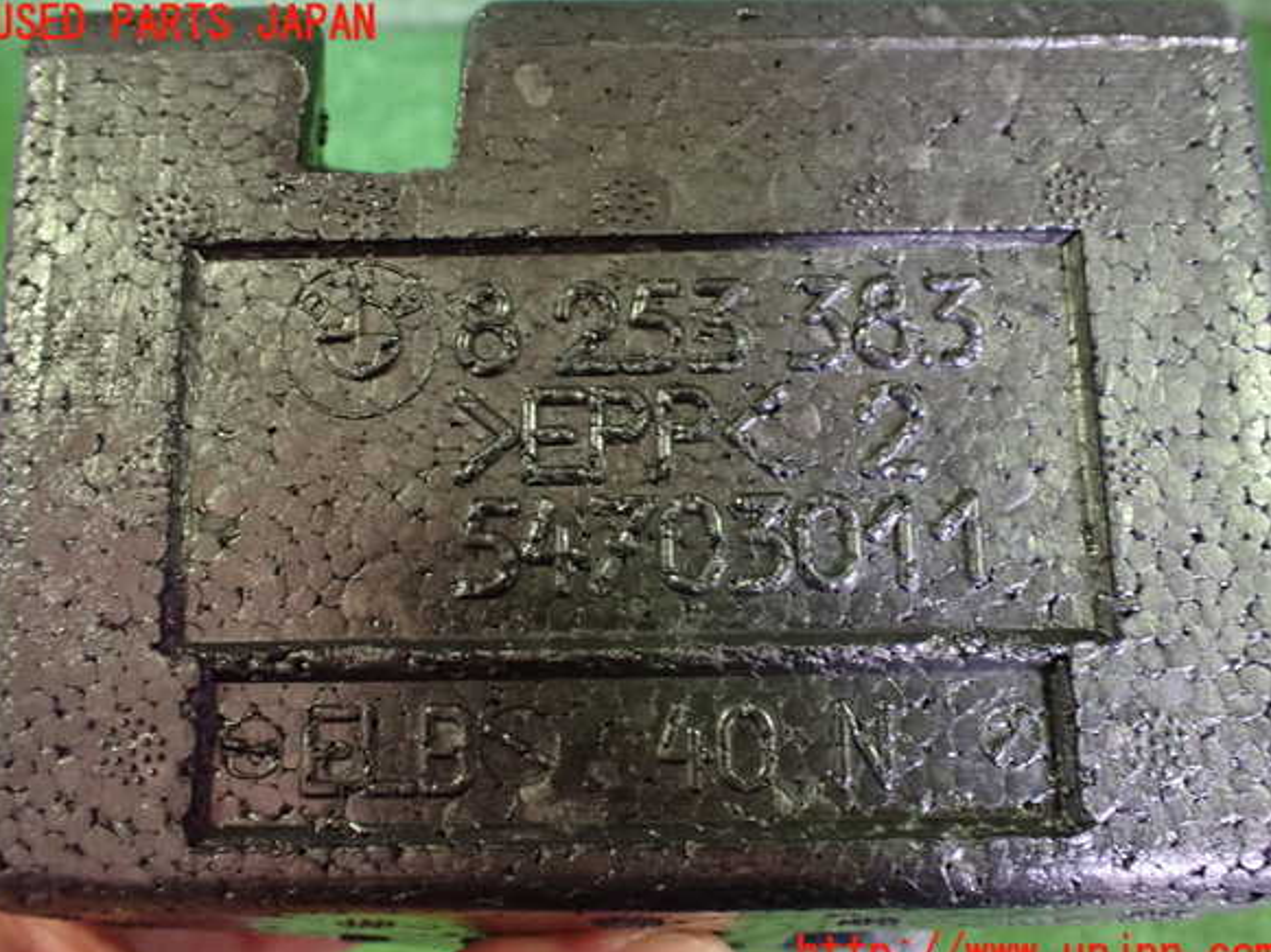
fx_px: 1138
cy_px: 490
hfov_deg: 58.4
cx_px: 634
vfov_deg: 45.4
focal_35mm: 31
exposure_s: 1/30
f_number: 2.3
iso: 1250
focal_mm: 5.4
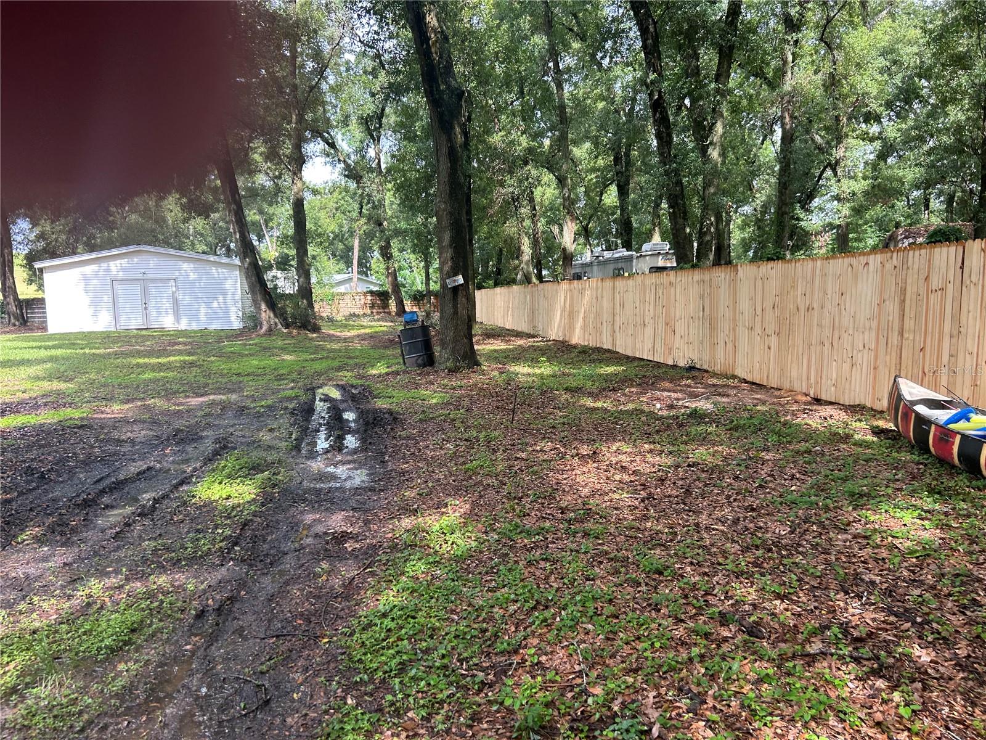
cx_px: 493
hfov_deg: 67.3
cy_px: 370
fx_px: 741
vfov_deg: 53.1
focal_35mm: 26
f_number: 1.5
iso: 50
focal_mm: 5.7
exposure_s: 1/304
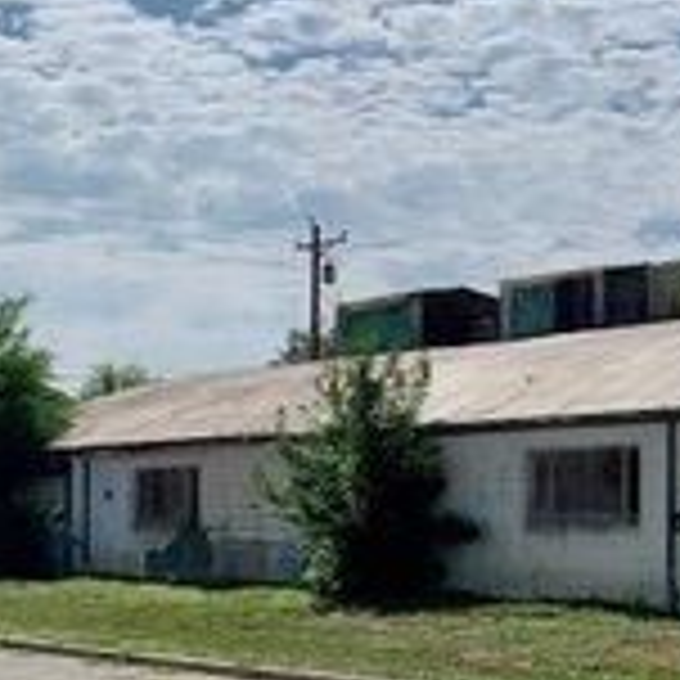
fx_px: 1689
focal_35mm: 76
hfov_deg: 21.3
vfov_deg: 22.7
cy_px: 453
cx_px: 793
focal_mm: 4.25
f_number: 1.8
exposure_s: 1/8000
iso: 25
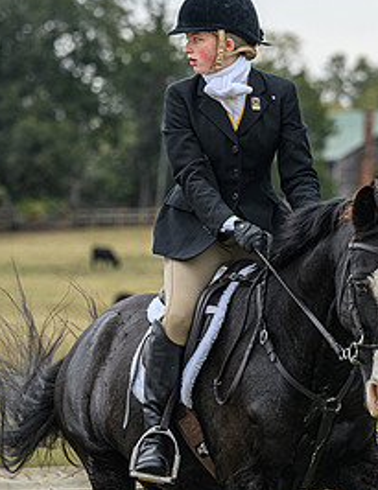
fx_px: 5052
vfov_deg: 5.6
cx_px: 317
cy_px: 331
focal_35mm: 353
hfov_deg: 4.3
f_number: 3.5
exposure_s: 1/800
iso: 500
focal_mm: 120
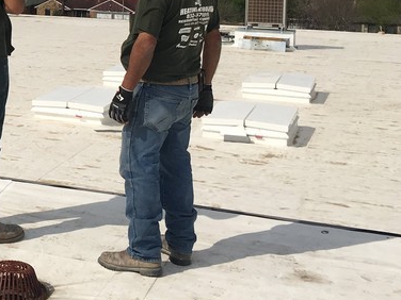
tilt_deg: -3.4
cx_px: -114
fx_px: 915
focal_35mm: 79
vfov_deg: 18.2
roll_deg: -3.9
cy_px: 7
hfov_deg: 22.3
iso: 25
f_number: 2.2
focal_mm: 4.15
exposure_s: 1/5128
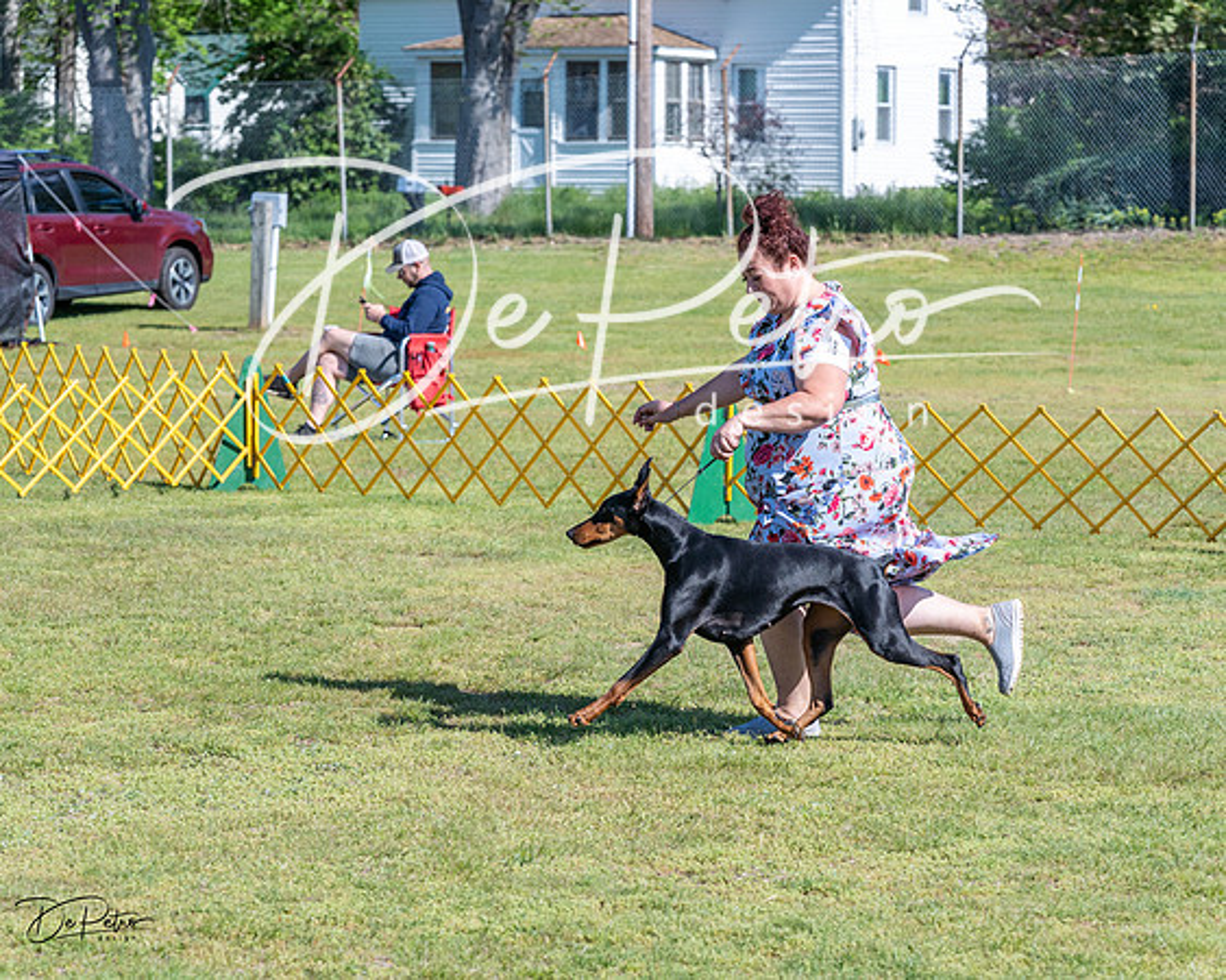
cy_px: 490
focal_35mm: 133
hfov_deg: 14.5
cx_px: 613
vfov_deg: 11.6
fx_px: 4820
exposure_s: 1/1250
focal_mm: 118
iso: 400
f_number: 6.3
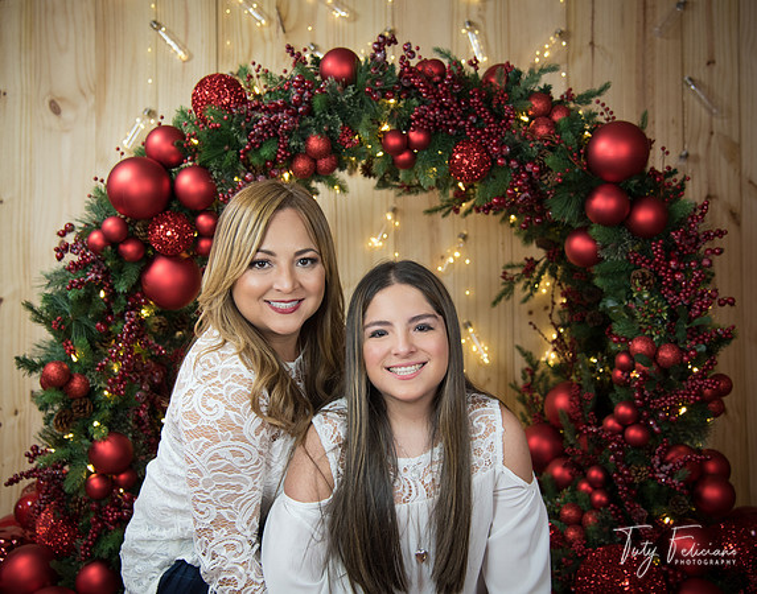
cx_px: 385
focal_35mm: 42
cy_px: 297
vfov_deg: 35.1
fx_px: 940
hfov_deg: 43.9
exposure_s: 1/60
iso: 1000
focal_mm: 38
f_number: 4
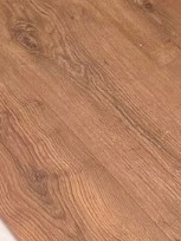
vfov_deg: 8.0
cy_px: -651
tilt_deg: -7.4
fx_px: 1262
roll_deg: -0.5
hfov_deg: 7.7
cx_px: 408
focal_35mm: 181
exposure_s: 1/120
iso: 125
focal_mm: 6.76
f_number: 1.78
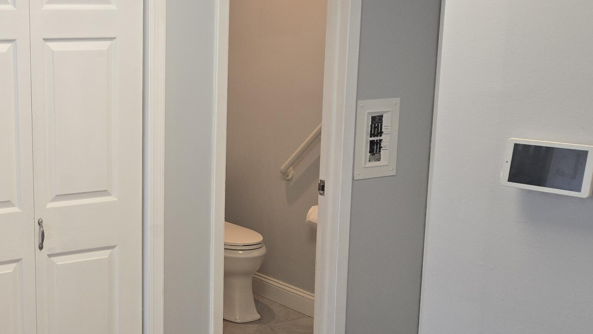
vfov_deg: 24.4
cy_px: 188
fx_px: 771
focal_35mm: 49
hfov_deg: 39.1
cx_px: 60
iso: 50
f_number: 1.8
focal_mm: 5.4
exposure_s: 1/60
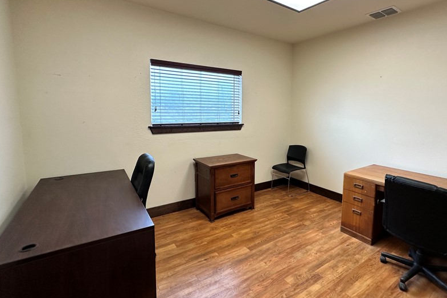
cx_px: 260
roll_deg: -1.1
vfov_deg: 64.4
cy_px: 133
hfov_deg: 86.2
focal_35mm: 19
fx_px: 236
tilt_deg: -6.3
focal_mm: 2.22
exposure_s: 1/120
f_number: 2.2
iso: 125
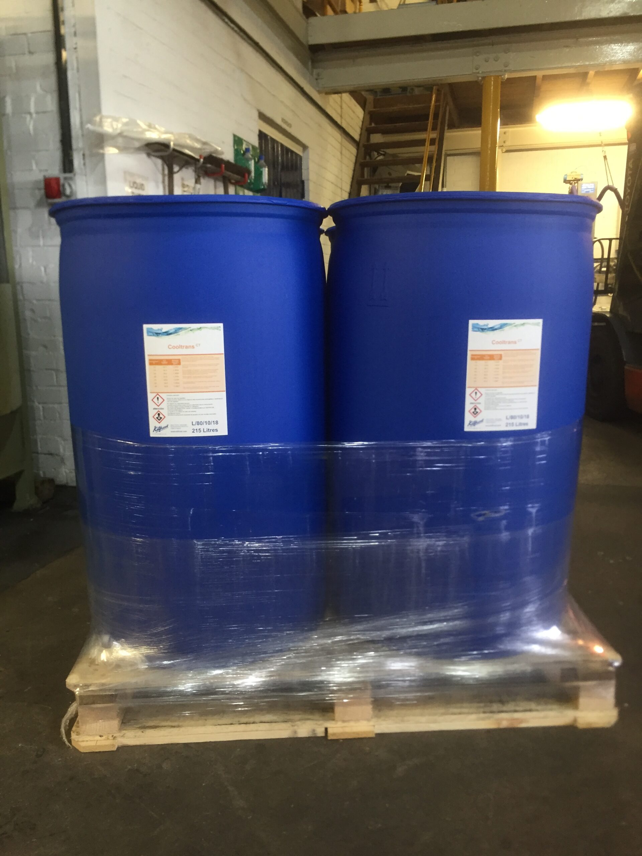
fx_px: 717
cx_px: 321
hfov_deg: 48.2
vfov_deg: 61.7
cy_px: 428
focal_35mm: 29
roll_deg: +1.1
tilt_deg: -9.2
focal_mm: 4.15
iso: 200
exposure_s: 1/33
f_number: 2.2
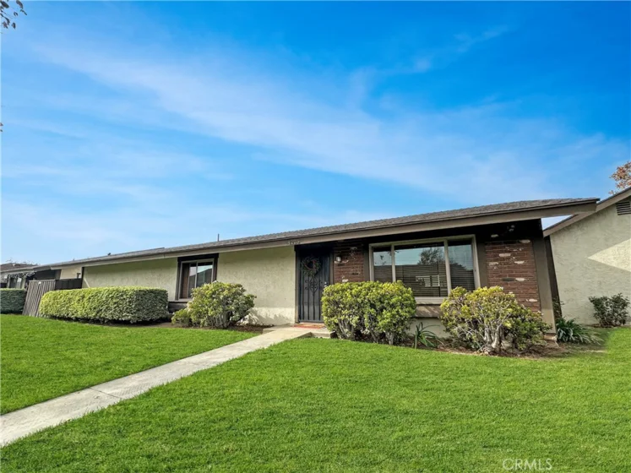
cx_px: 316
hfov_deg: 102.1
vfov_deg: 85.7
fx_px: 255
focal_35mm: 14
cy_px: 236
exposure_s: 1/2304
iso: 50
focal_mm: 2.22
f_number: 2.2
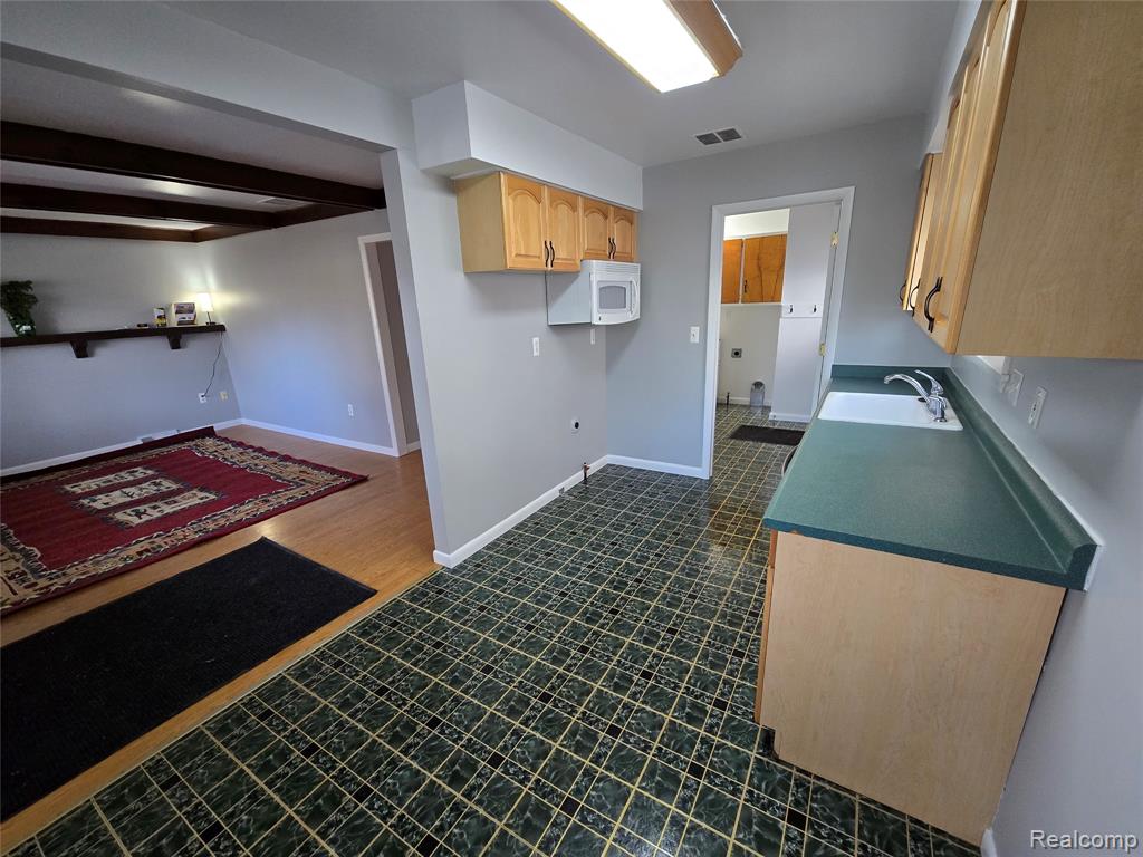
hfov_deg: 106.2
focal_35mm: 13
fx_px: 429
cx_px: 572
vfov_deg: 89.9
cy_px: 428
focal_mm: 2.2
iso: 250
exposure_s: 1/60
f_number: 2.2
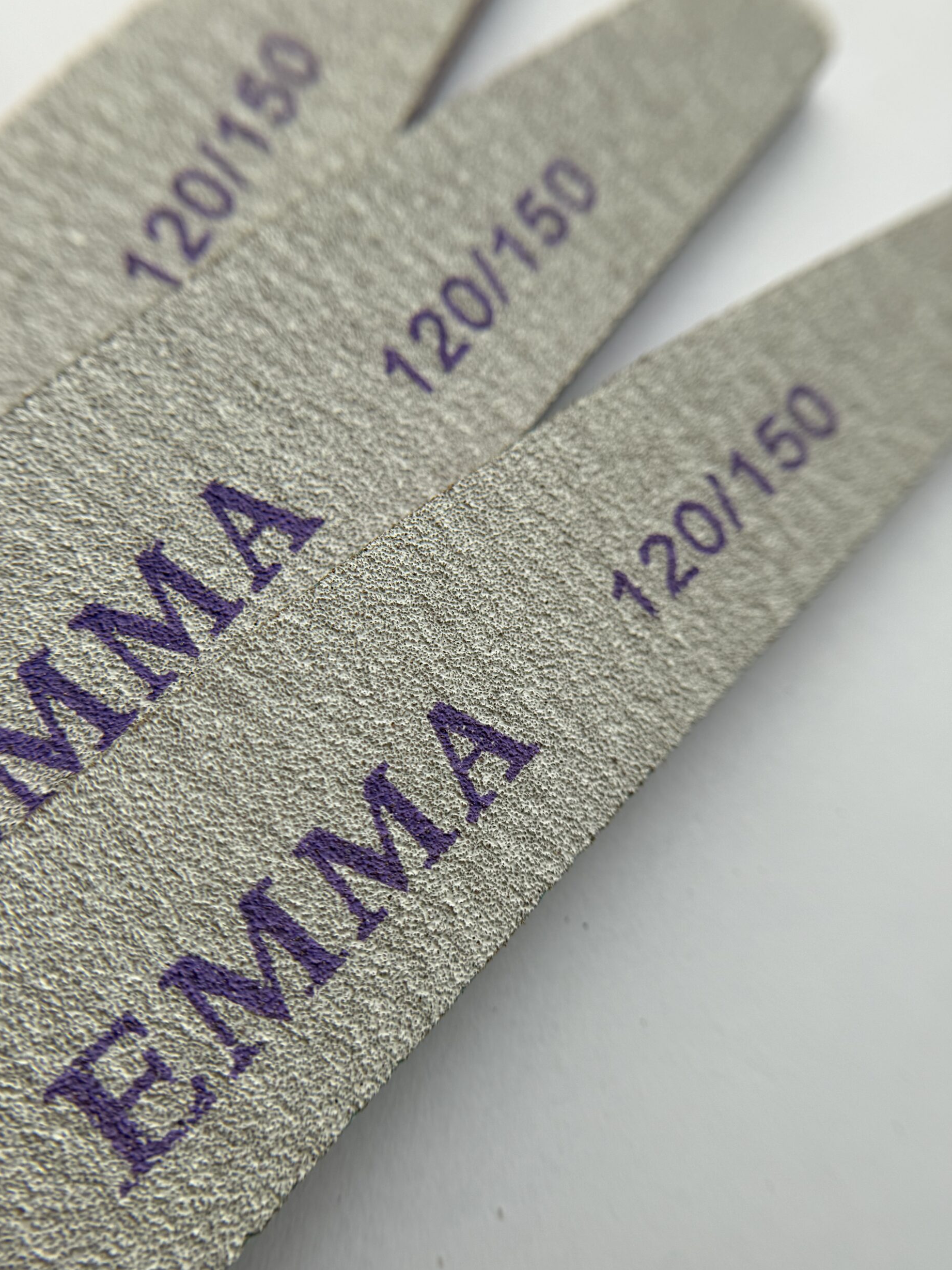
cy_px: 659
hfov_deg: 54.9
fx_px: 917
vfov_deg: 69.4
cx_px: 460
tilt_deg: -69.7
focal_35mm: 25
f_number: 1.78
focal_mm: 6.76
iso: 80
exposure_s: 1/459
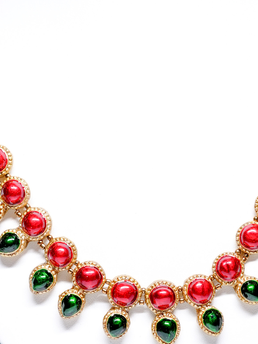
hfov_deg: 22.6
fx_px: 646
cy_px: 214
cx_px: 146
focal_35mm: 65
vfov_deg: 29.7
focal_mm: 35
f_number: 3.2
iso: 320
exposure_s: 1/200
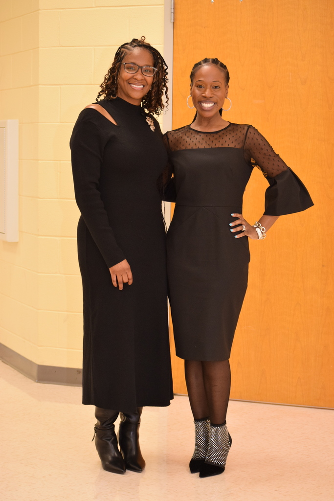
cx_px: 167
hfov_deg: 16.6
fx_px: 1148
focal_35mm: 82
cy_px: 250
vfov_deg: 24.6
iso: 1100
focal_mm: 55
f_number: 4
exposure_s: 1/60
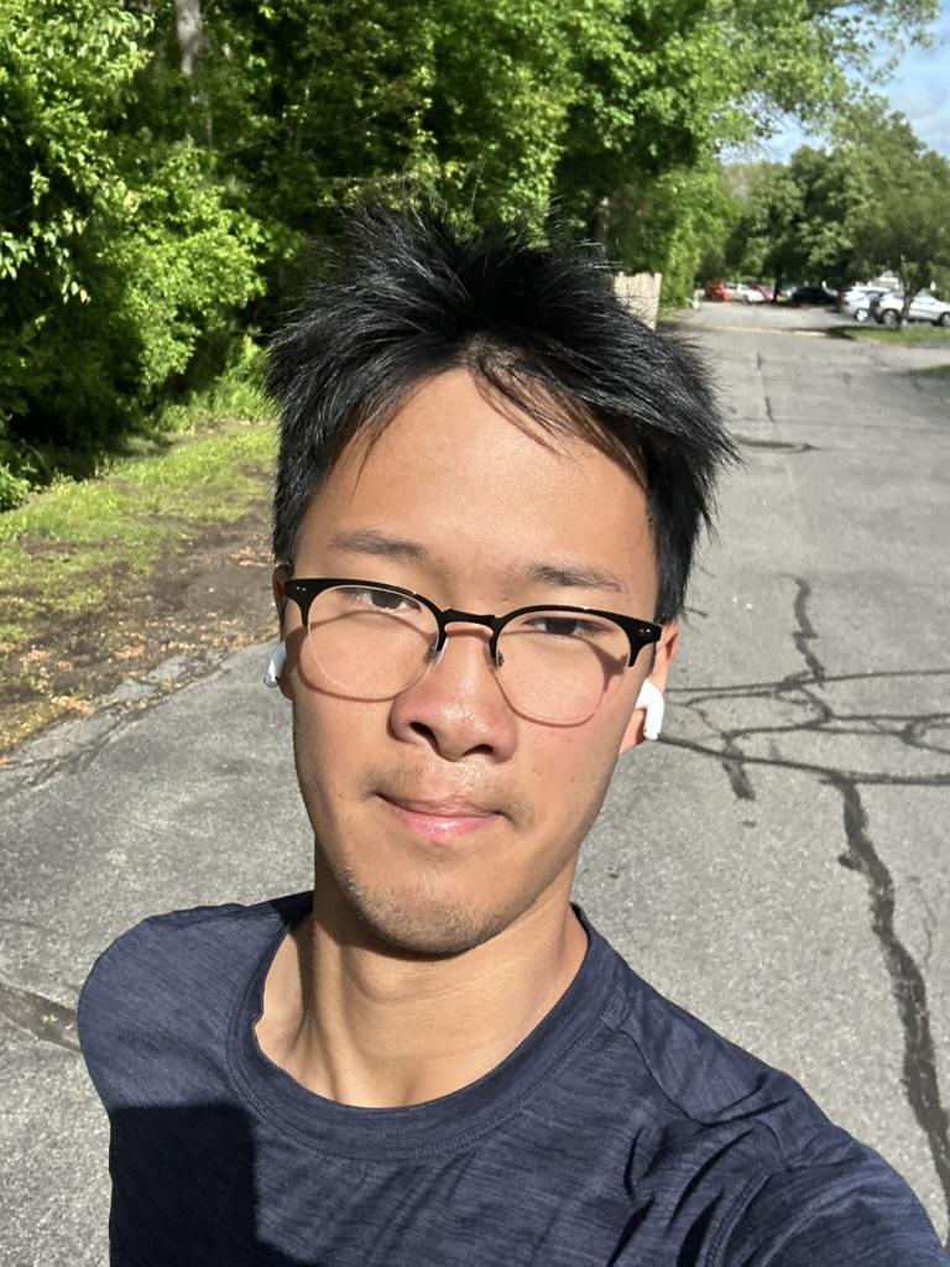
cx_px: 475
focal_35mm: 30
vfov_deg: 60.0
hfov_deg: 46.8
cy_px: 634
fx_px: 1098
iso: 25
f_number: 1.9
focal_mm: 2.69
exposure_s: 1/1795
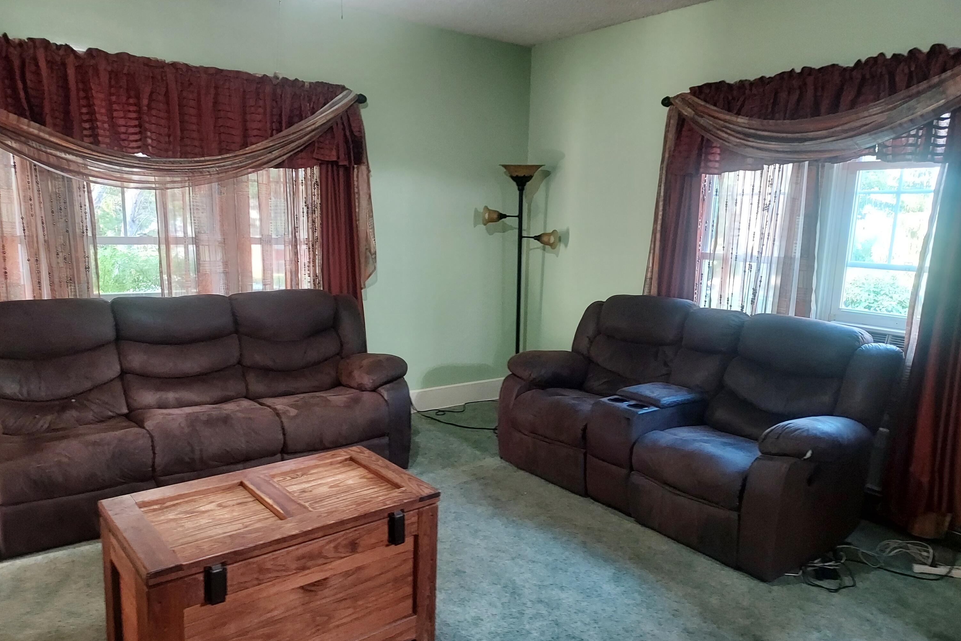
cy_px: 353
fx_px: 667
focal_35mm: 25
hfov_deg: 71.5
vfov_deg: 51.2
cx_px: 481
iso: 500
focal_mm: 4.6
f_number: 1.8
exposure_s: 1/24
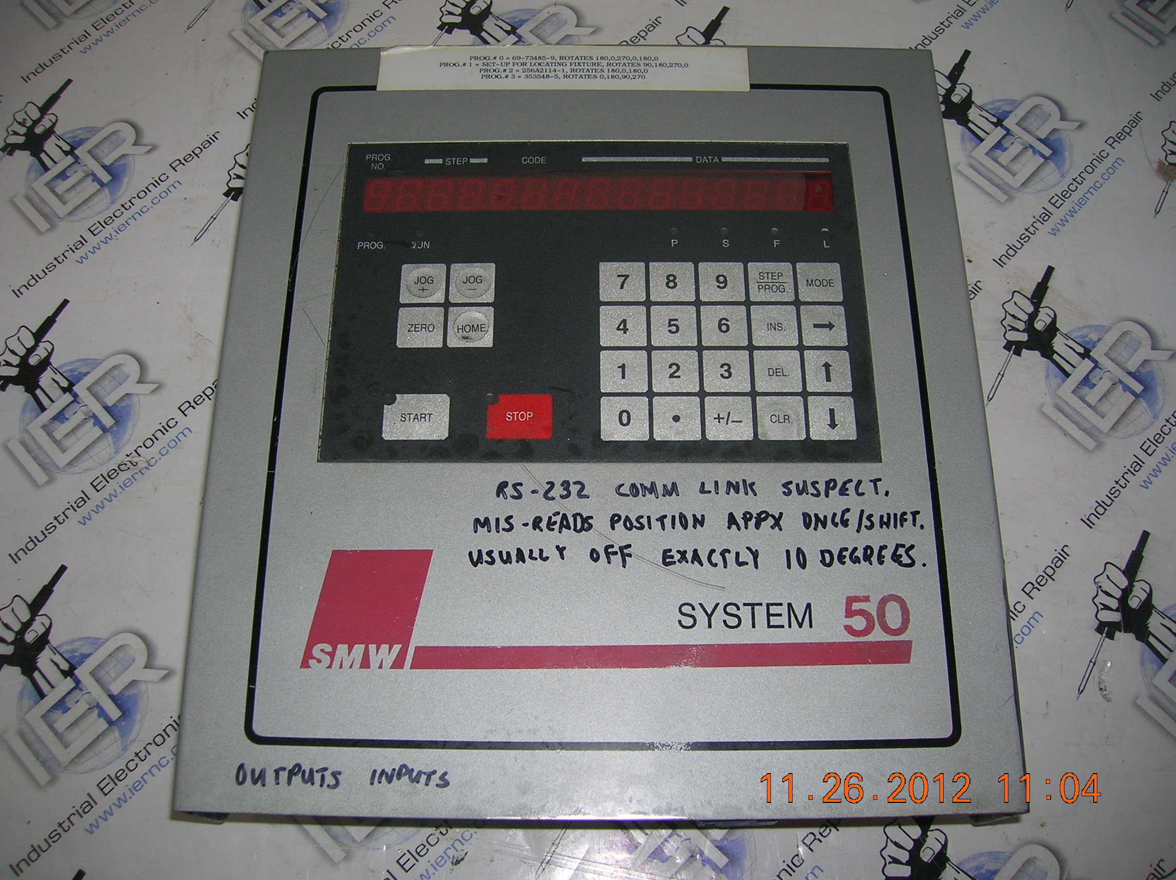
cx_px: 588
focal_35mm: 34
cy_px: 440
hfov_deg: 54.0
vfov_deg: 41.7
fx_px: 1154
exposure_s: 1/60.1
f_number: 2.9
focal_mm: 5.7
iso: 50
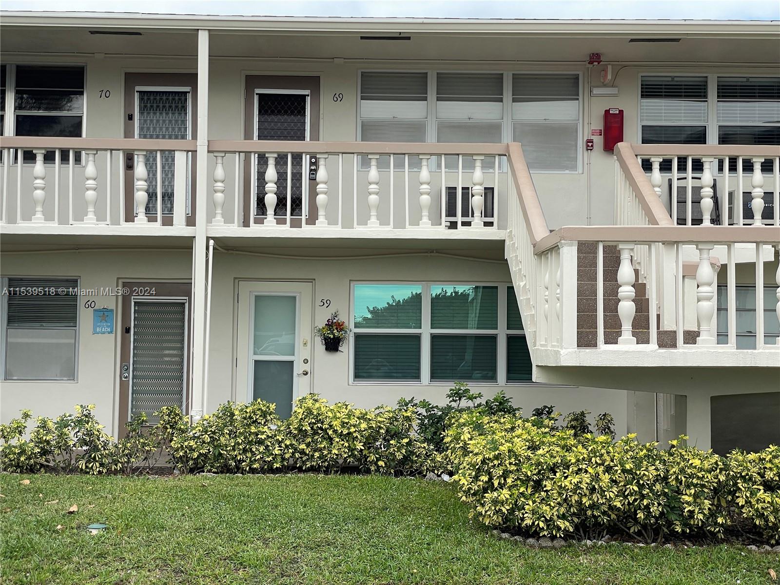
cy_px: 292
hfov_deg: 36.8
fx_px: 1172
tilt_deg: +2.7
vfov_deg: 28.0
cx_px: 390
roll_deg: -0.4
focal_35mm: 52
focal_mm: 6
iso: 25
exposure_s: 1/592
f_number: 2
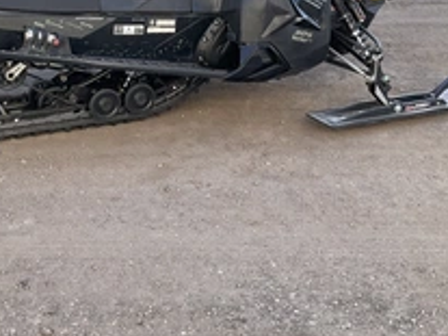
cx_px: 141
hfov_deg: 34.0
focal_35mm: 56
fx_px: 724
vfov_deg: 25.2
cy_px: 28
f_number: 1.8
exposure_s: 1/294
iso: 25
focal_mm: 3
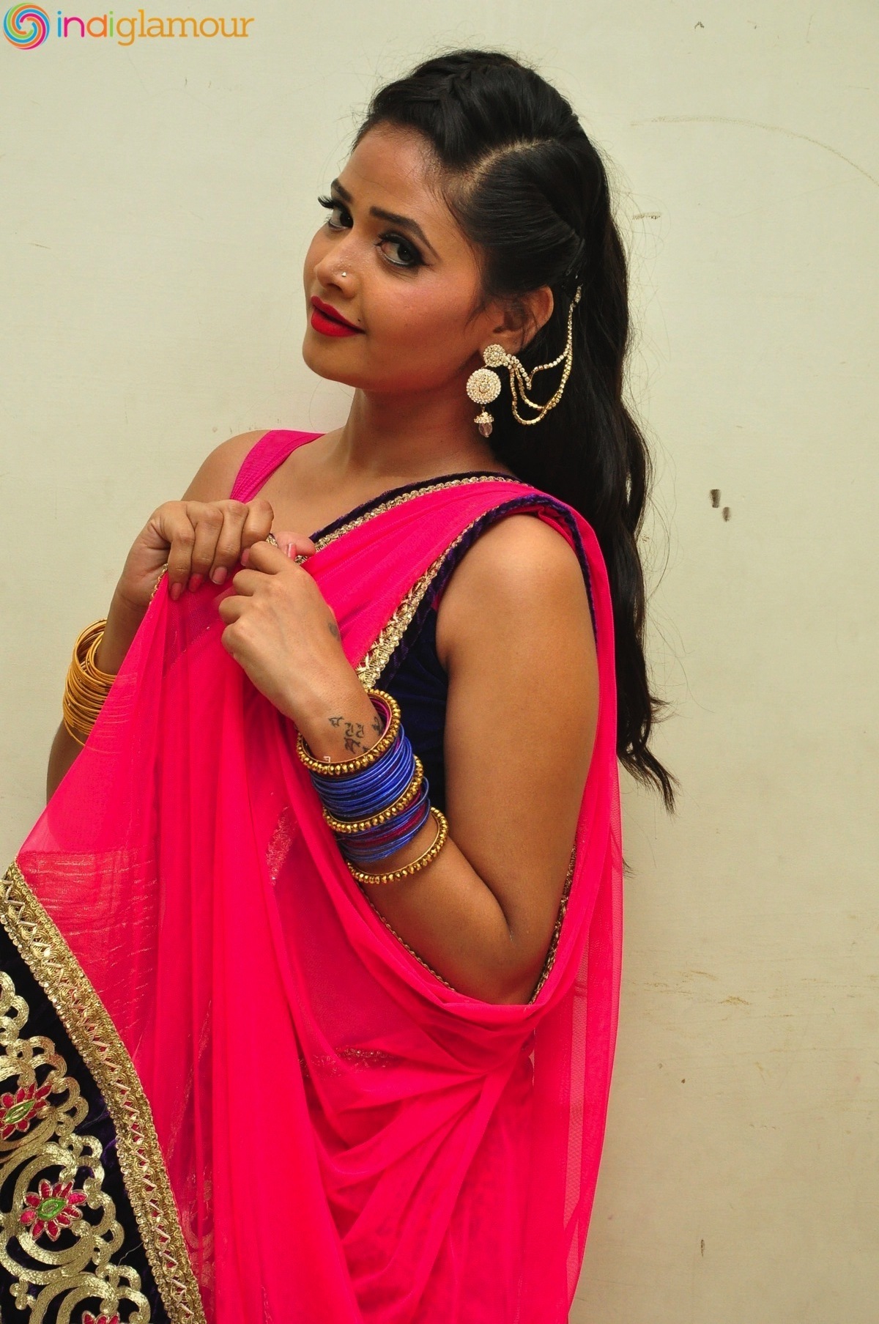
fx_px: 3195
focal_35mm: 87
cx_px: 440
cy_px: 662
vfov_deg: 23.4
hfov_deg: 15.7
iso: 1600
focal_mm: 58
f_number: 7.1
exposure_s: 1/125
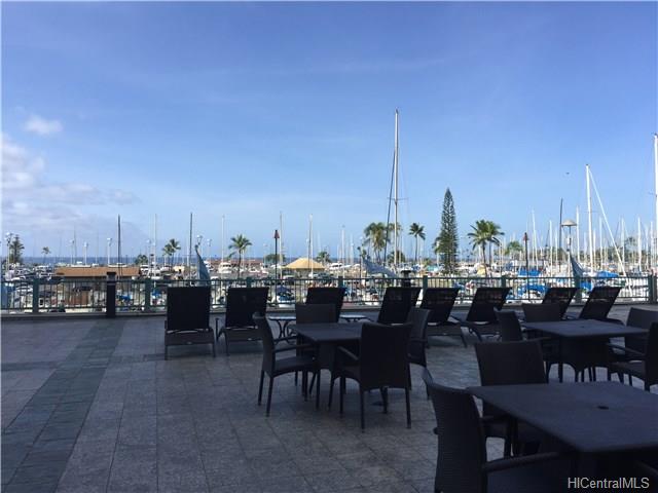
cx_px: 329
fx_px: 551
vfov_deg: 48.2
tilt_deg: +1.9
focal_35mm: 29
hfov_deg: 61.7
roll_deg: +0.1
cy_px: 246
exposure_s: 1/1883
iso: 32
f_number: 2.2
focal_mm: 4.15
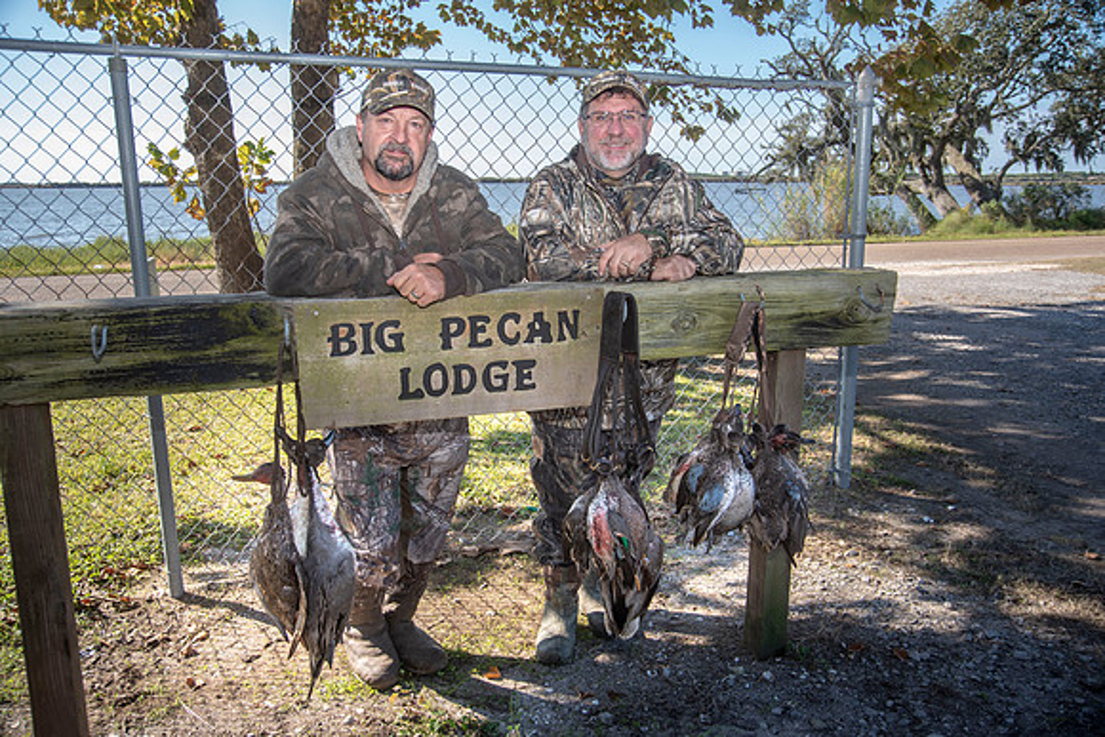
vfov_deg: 43.6
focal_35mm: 30
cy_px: 368
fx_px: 921
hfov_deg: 61.9
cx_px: 552
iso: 125
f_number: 6.3
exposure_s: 1/200
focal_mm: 30
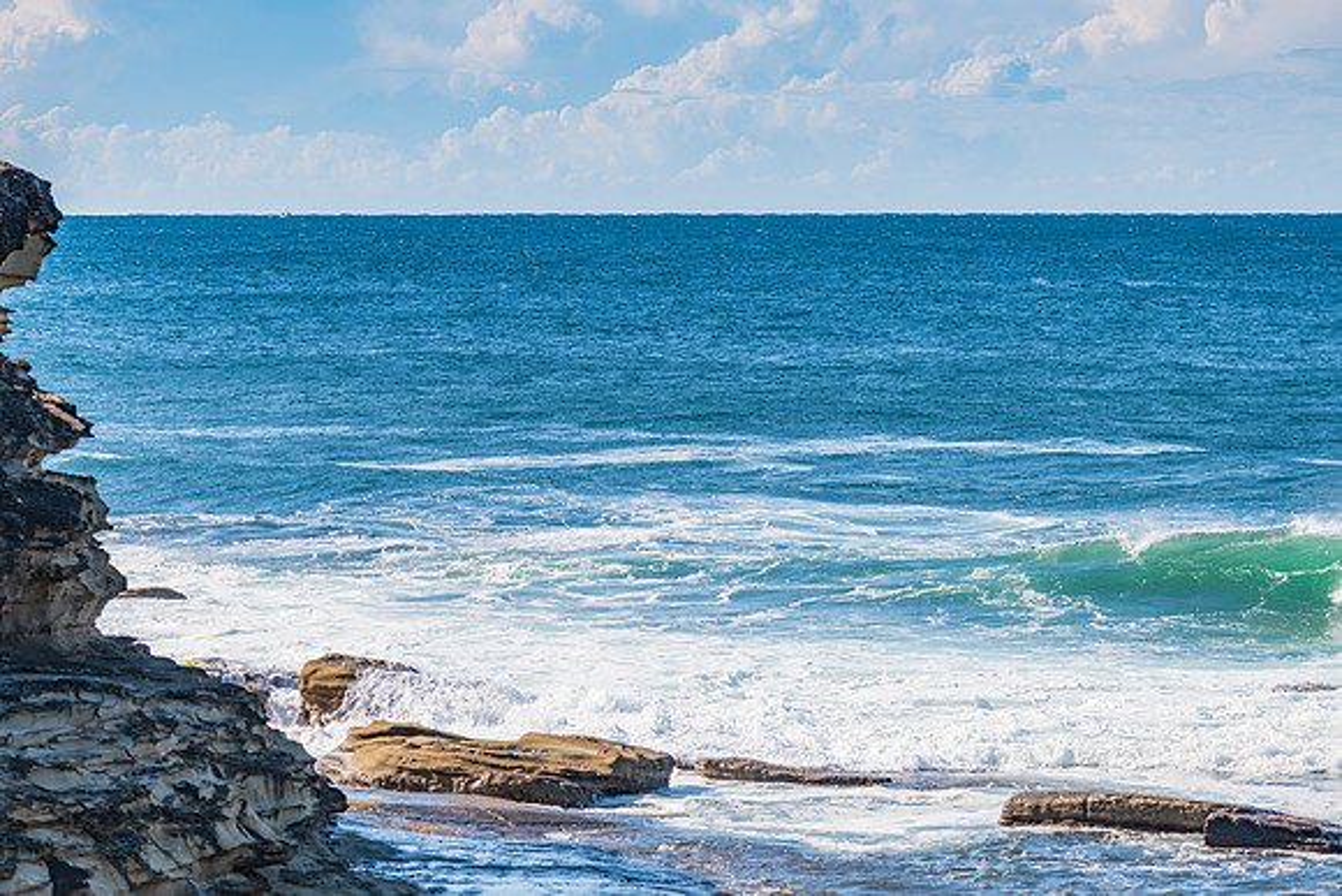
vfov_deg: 7.7
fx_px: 6620
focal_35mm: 178
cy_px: 434
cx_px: 668
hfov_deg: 11.6
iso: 64
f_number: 8
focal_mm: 170
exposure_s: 1/320
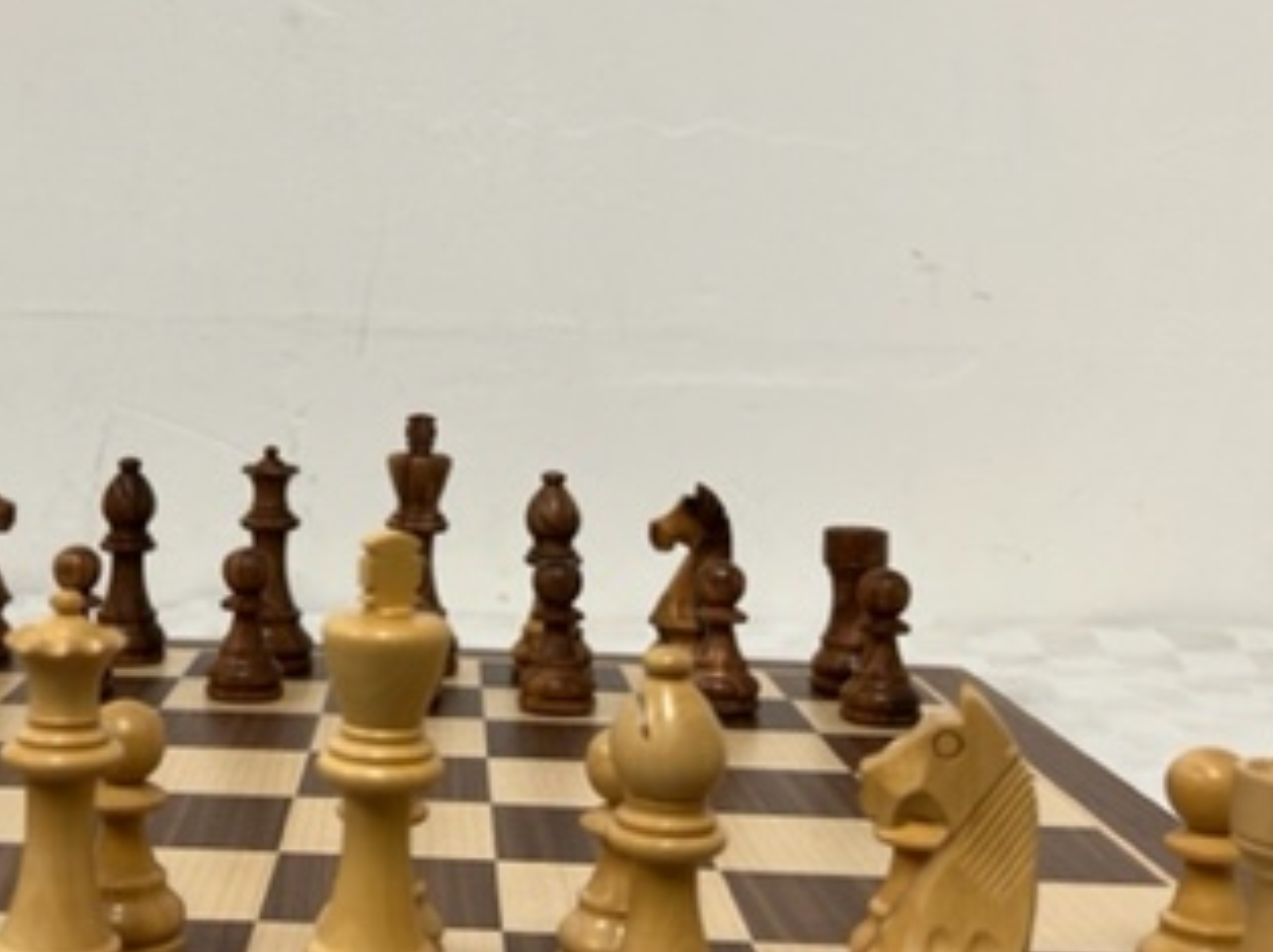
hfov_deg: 35.5
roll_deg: -2.1
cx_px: 345
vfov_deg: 27.4
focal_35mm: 53
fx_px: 1948
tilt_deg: -1.5
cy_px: 373
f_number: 1.5
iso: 64
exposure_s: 1/100
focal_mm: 5.7
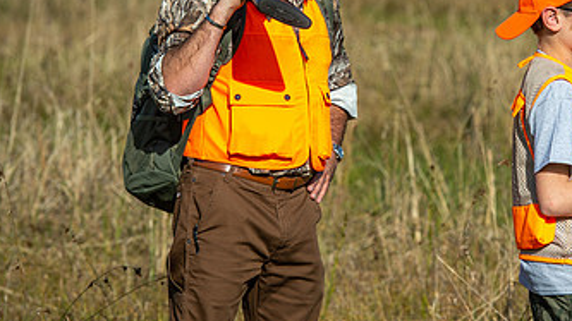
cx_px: 410
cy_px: 103
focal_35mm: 305
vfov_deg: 4.0
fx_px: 4624
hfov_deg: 7.1
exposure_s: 1/500
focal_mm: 160
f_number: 5.6
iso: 100
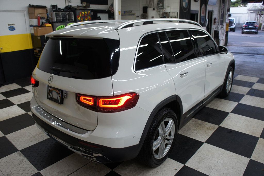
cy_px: 88
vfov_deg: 47.9
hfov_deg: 67.4
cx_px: 132
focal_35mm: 27
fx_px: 198
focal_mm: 18
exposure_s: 1/50
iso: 200
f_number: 3.5
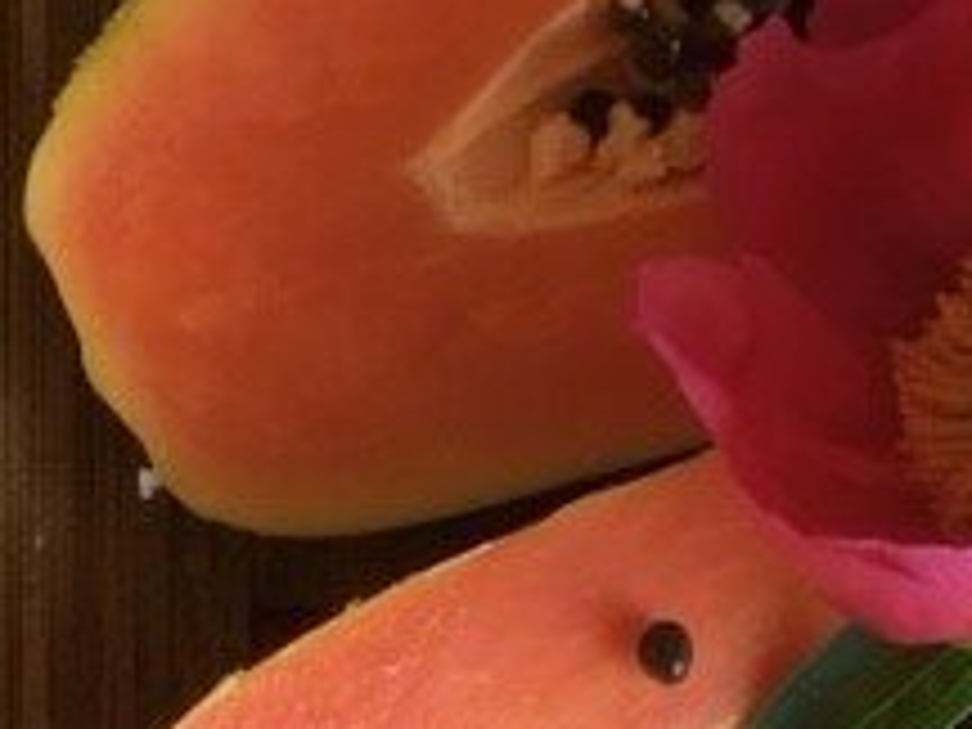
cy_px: 495
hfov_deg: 21.8
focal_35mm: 86
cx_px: 1008
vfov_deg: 17.1
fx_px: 2415
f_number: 2.2
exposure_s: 1/33
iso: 100
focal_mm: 4.15
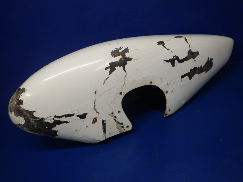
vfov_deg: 49.7
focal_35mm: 28
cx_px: 122
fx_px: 197
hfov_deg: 63.4
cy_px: 91
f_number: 3.9
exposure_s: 1/40
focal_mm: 5
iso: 200
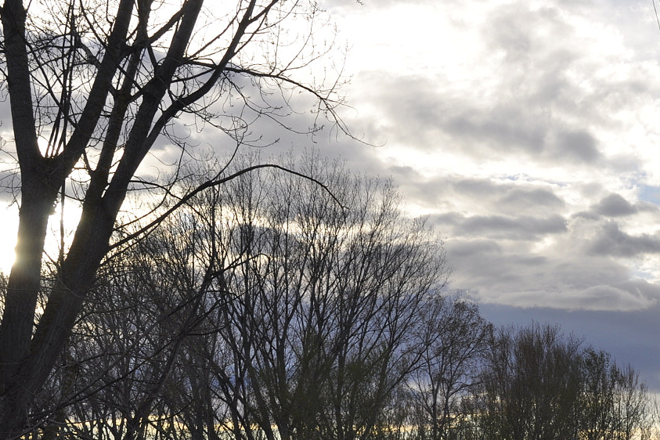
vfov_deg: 15.0
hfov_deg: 22.0
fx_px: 1668
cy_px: 338
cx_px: 560
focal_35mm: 91
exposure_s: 1/200
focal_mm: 32
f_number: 10
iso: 200
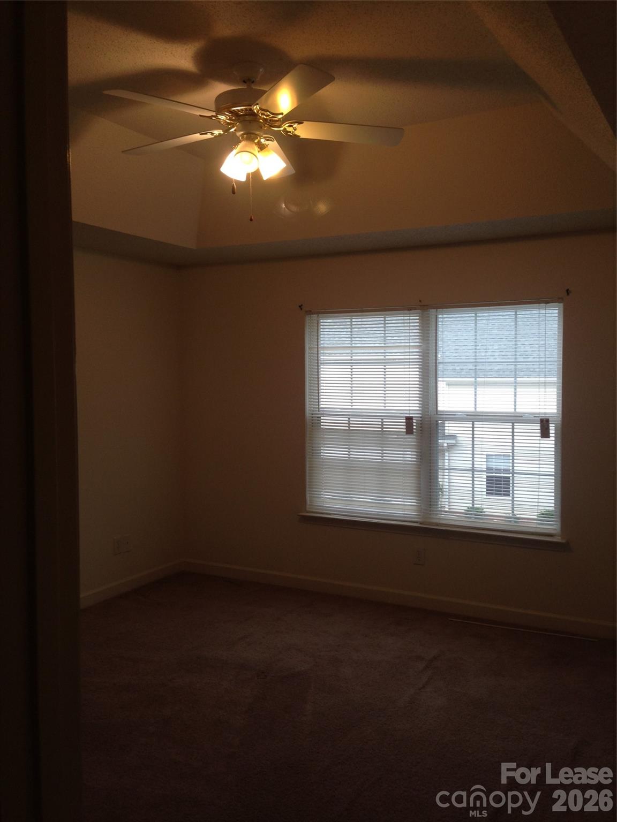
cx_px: 308
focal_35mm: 33
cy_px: 411
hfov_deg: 42.9
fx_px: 784
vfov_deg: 55.4
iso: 50
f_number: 2.4
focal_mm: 4.12
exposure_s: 1/60
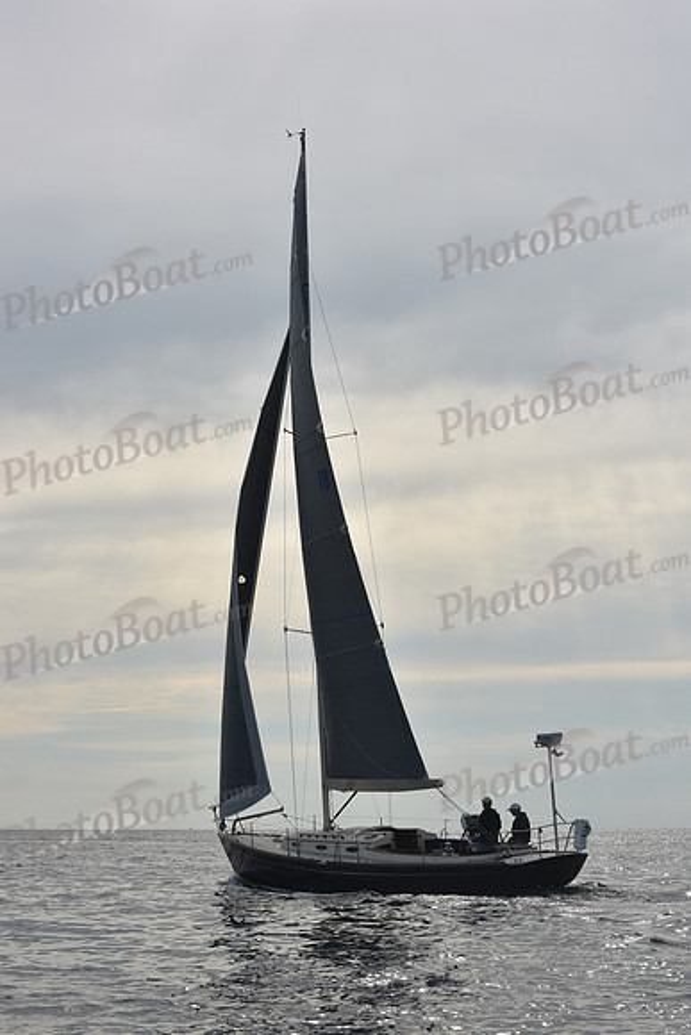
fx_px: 2014
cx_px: 346
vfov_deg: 28.8
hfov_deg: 19.5
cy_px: 518
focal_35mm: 70
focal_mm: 70
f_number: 11
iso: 320
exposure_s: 1/1000
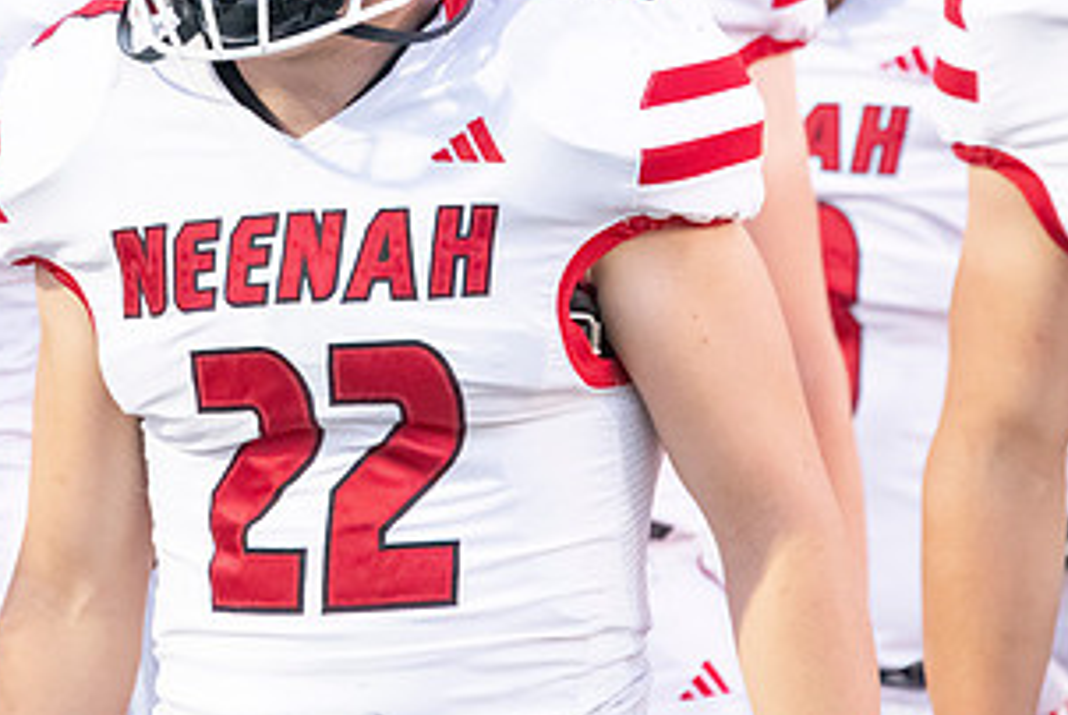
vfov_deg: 2.9
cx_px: 265
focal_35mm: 480
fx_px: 14253
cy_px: 65
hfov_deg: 4.3
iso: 10000
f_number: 7.1
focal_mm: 250
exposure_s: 1/640
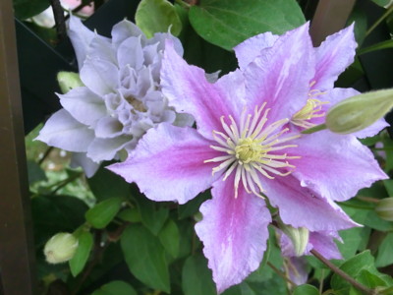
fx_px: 477
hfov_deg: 44.8
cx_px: 196
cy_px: 148
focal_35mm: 42
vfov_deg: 34.3
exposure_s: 1/250
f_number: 4
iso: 320
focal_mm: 7.38
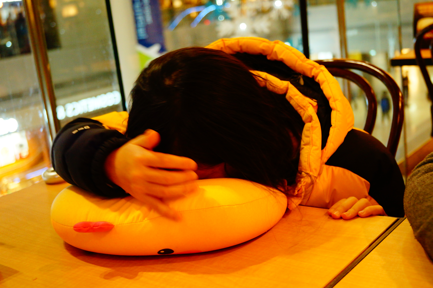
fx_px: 631
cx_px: 216
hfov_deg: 37.9
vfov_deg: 25.7
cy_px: 144
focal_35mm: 52
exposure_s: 1/60
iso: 2000
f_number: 4.5
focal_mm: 35
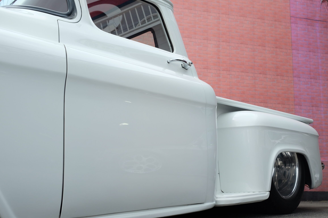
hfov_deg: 48.5
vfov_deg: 33.4
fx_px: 364
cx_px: 164
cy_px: 118
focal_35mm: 40
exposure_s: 1/340
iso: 400
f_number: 5.6
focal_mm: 24.3
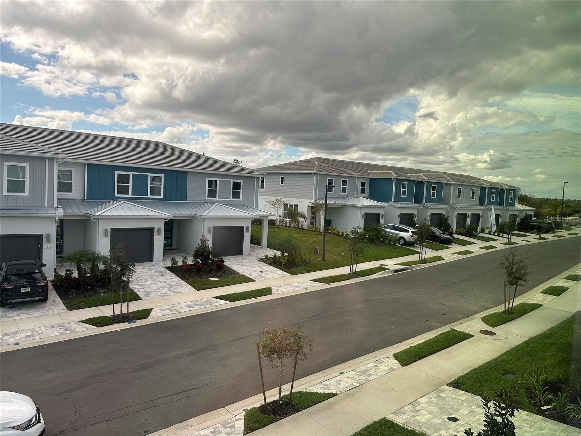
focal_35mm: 24
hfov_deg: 71.6
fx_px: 403
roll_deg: -2.9
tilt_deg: -3.1
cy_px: 218
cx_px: 290
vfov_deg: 56.8
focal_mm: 6.86
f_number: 1.78
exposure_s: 1/3058
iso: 80
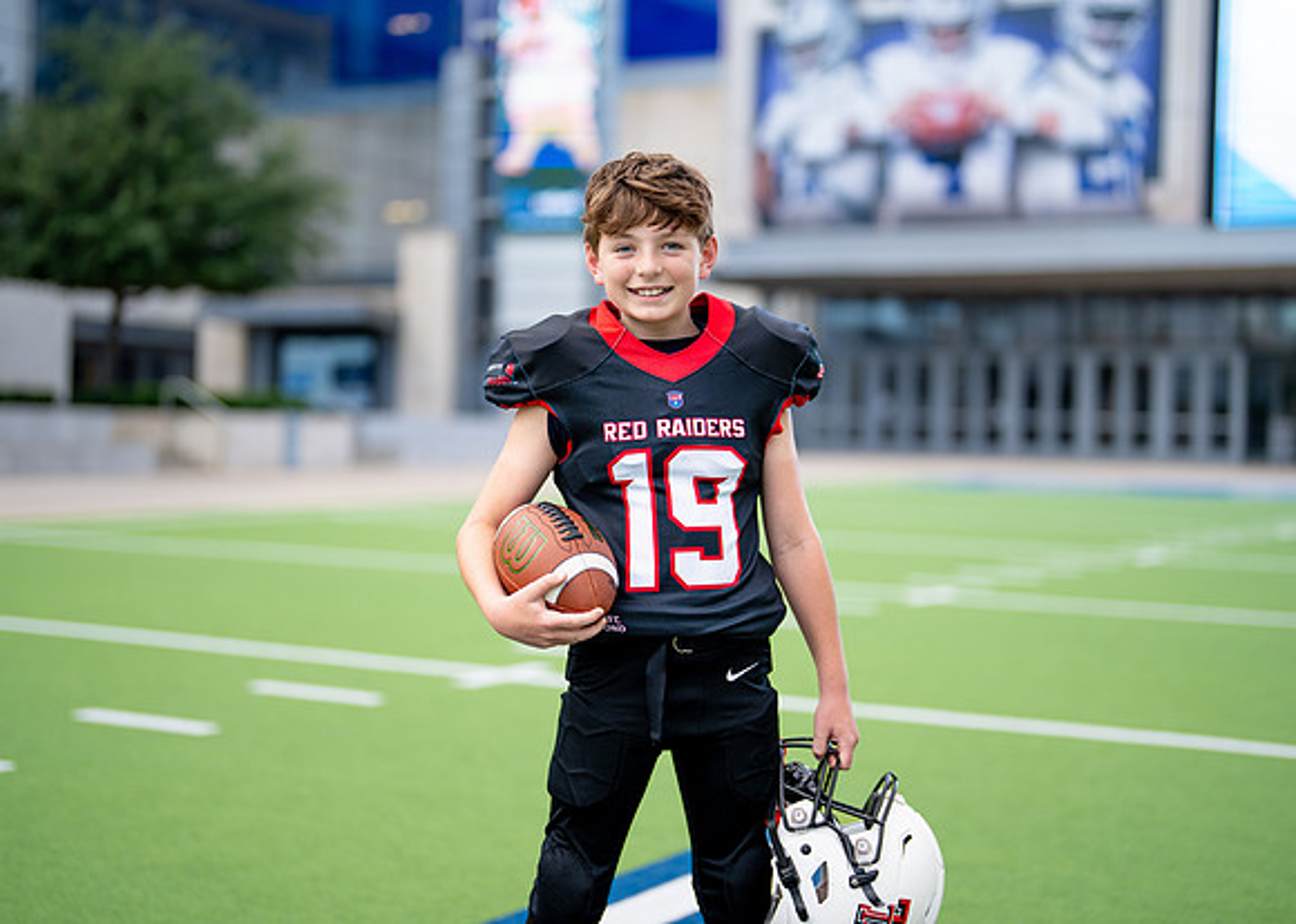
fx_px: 2094
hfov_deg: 34.4
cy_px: 423
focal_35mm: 57
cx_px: 656
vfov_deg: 24.9
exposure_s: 1/1600
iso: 100
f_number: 1.2
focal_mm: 50
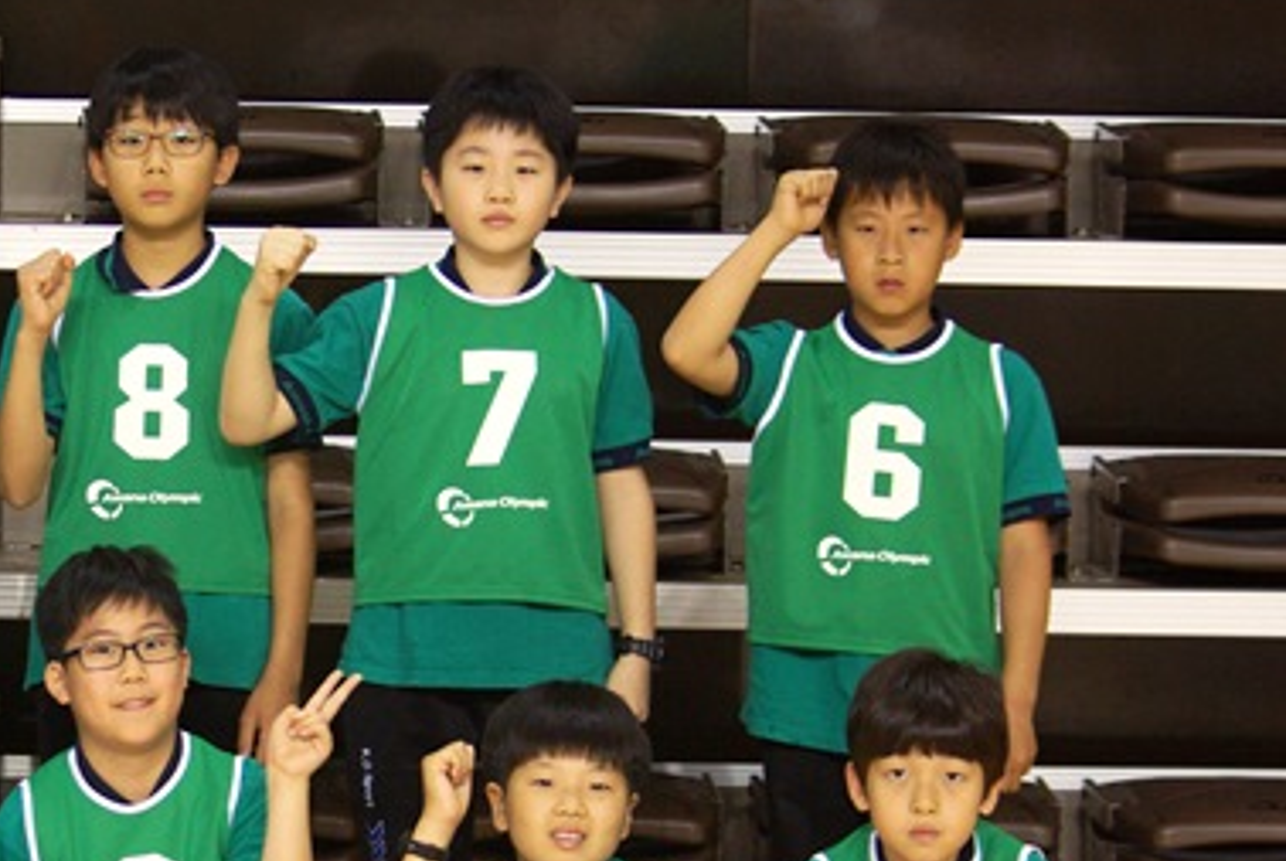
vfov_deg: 7.2
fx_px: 6795
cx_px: 167
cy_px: 626
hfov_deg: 10.8
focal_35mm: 190
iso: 400
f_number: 4
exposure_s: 1/60
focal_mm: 70
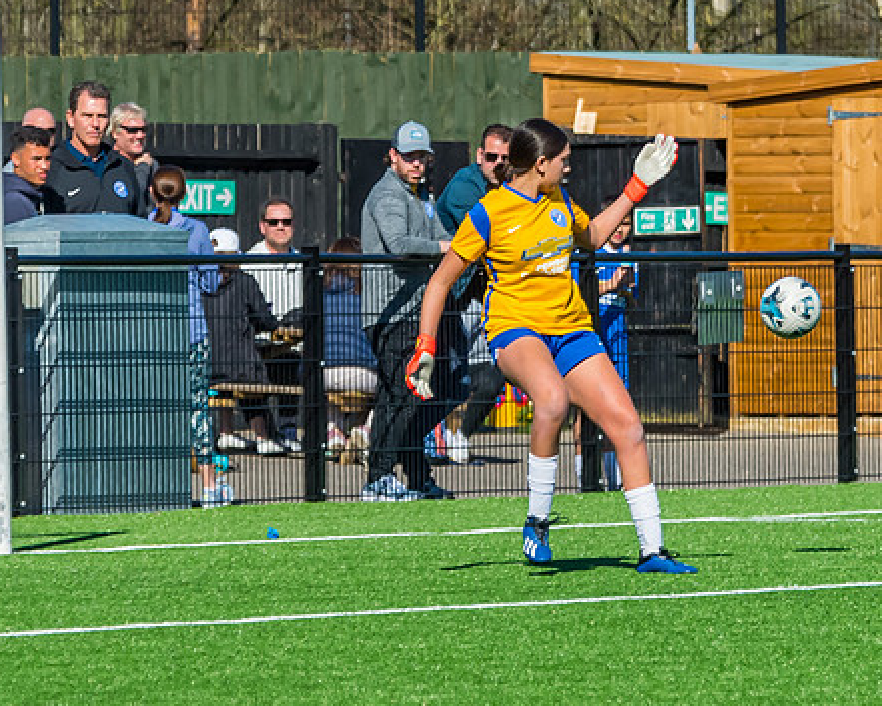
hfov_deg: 4.5
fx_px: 11225
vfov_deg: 3.6
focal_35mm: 430
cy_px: 557
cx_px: 563
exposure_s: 1/2500
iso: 400
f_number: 5
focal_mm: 140
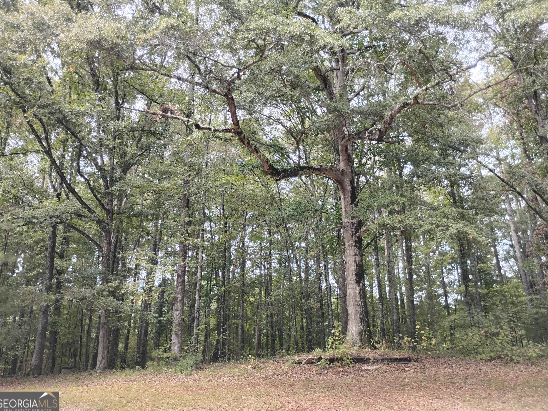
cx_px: 279
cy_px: 199
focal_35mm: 29
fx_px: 459
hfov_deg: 61.7
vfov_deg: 48.2
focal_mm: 4.26
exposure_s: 1/120
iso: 169
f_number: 1.8
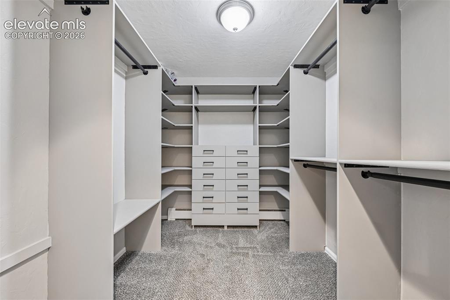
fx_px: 175
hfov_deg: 104.3
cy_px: 150
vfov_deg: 81.2
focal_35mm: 14
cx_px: 225
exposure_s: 1/2
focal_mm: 14
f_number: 9
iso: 400
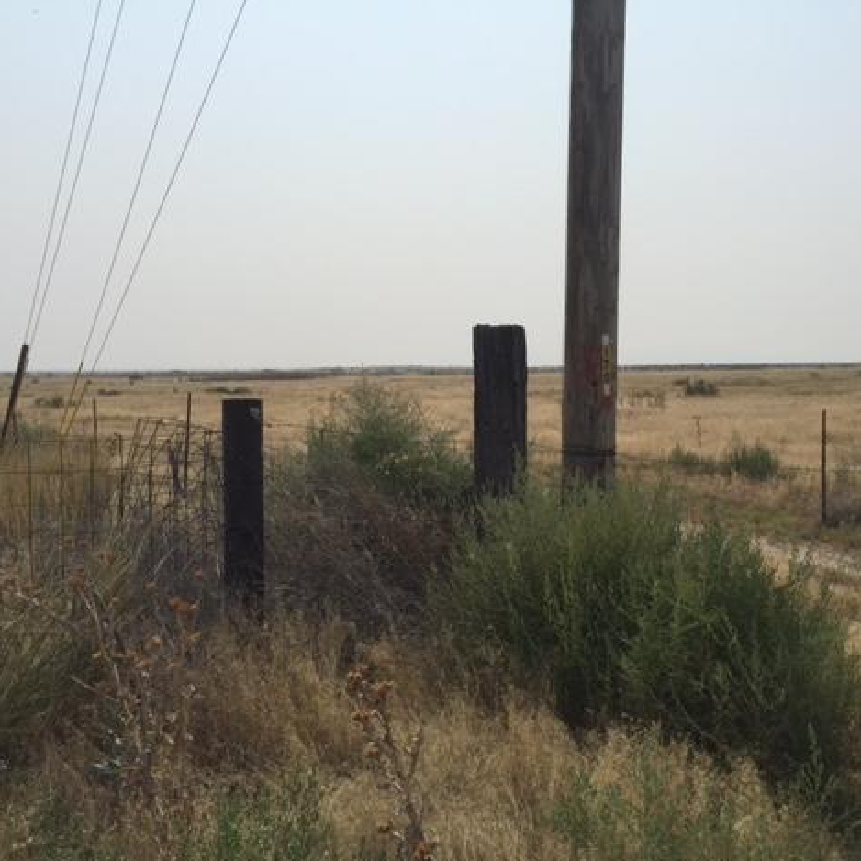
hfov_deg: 47.1
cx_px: 496
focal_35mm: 35
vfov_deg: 47.2
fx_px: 985
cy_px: 433
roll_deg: +1.1
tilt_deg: -3.1
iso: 32
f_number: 2.2
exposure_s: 1/5650
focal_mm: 4.15
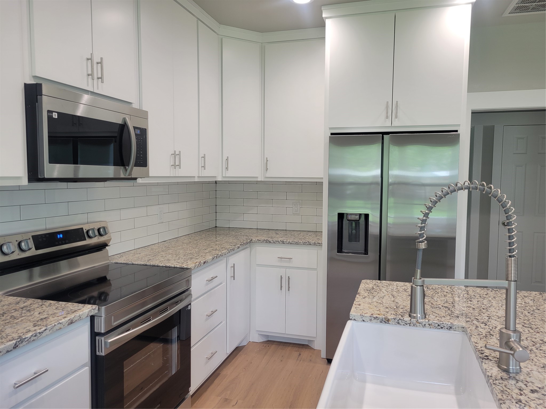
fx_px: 410
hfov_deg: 67.3
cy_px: 204
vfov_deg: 53.1
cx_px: 273
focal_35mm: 26
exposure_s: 1/55.5
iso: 40
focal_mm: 5.4
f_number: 1.8
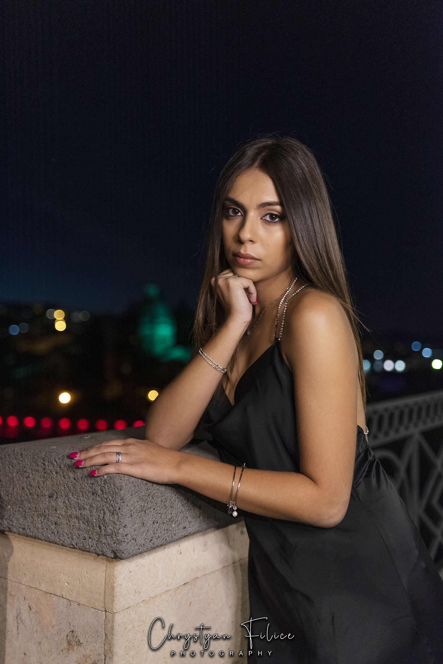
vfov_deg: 54.4
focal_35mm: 35
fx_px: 645
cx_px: 222
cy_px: 332
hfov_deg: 37.9
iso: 2000
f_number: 2
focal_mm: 35
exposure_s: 1/200
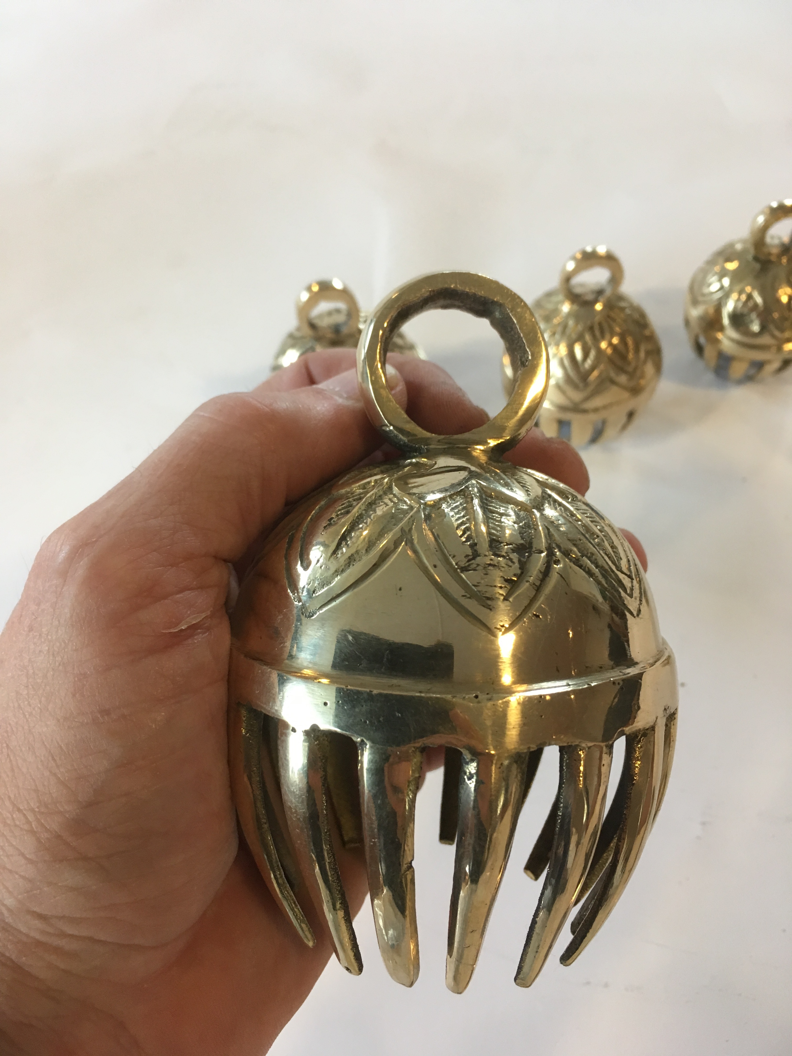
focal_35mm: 29
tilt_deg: -56.3
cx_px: 396
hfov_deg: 48.2
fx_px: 885
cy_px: 528
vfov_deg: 61.7
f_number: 2.2
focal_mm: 4.15
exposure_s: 1/33
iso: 125
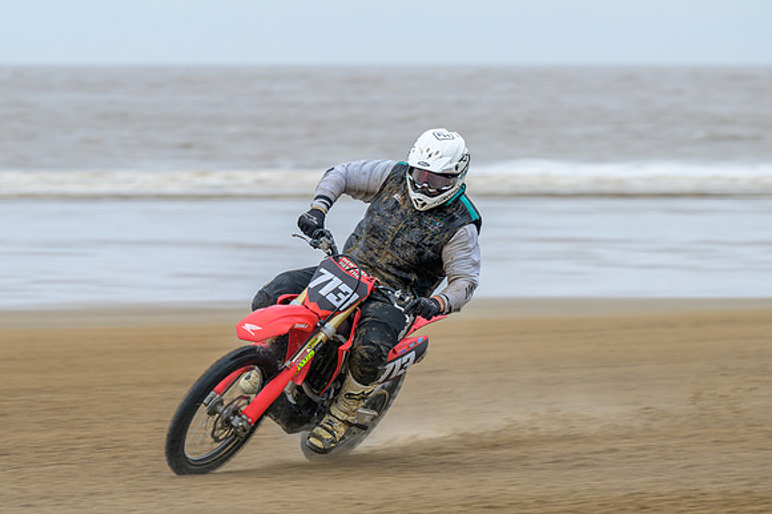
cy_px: 251
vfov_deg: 5.4
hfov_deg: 8.1
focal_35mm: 254
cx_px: 379
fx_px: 5440
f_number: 4
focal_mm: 150
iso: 160
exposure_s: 1/320
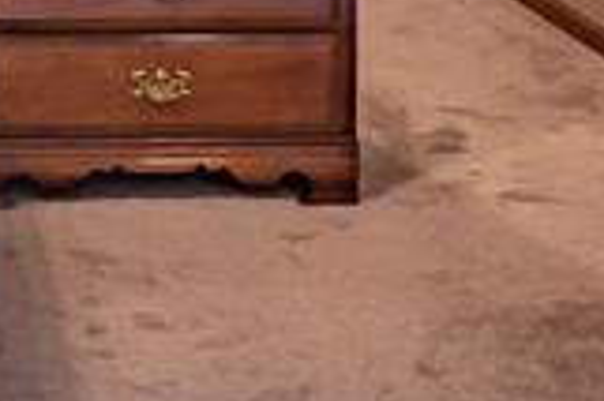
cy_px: -322
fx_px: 1810
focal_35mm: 108
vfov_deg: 11.7
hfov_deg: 17.8
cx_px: -169
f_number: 5
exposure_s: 1/250
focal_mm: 16
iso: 1000
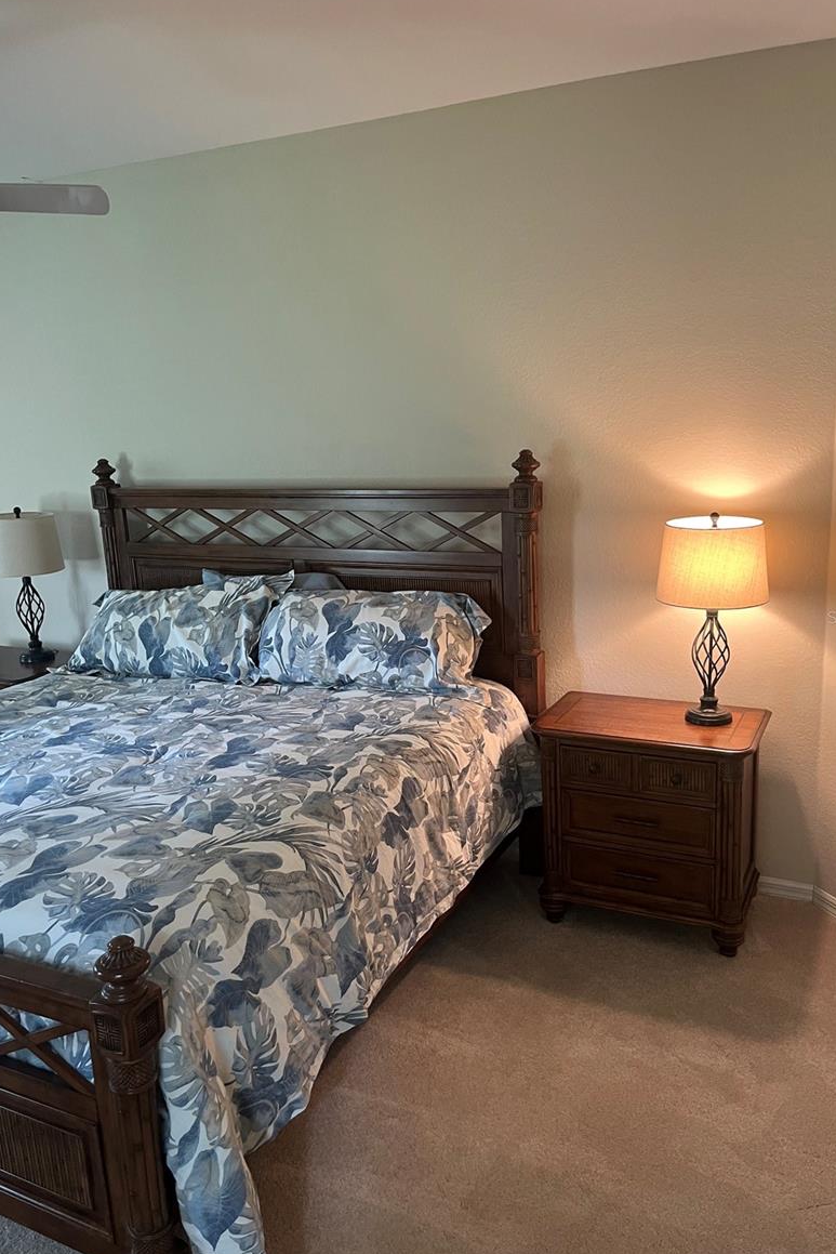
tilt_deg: -12.6
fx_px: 975
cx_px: 417
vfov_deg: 65.5
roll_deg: +2.7
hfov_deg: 46.4
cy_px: 617
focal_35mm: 28
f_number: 1.6
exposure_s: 1/60
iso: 250
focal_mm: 5.1
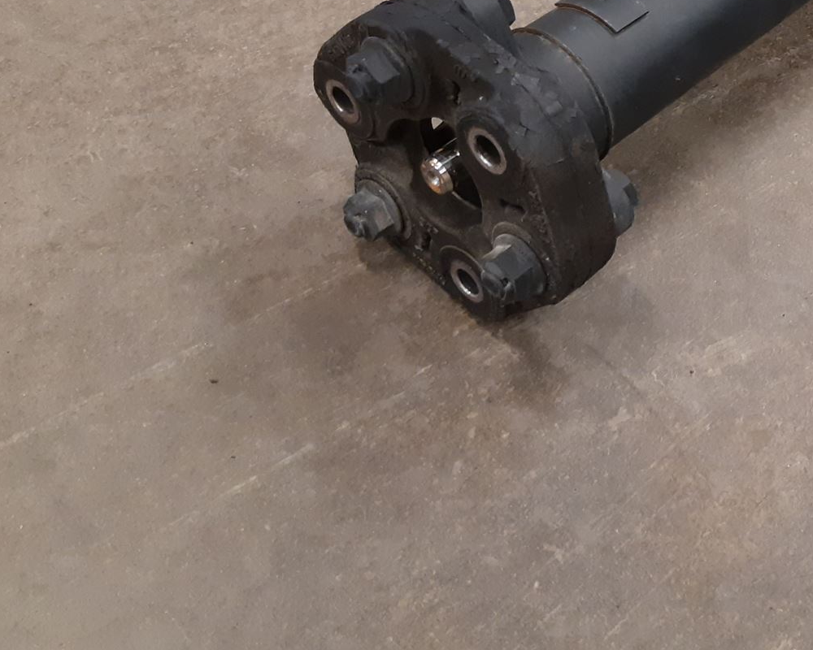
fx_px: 1251
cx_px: 790
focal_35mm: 52
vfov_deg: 27.9
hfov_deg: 33.3
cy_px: 53
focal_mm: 3.93
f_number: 1.7
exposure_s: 1/50
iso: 200
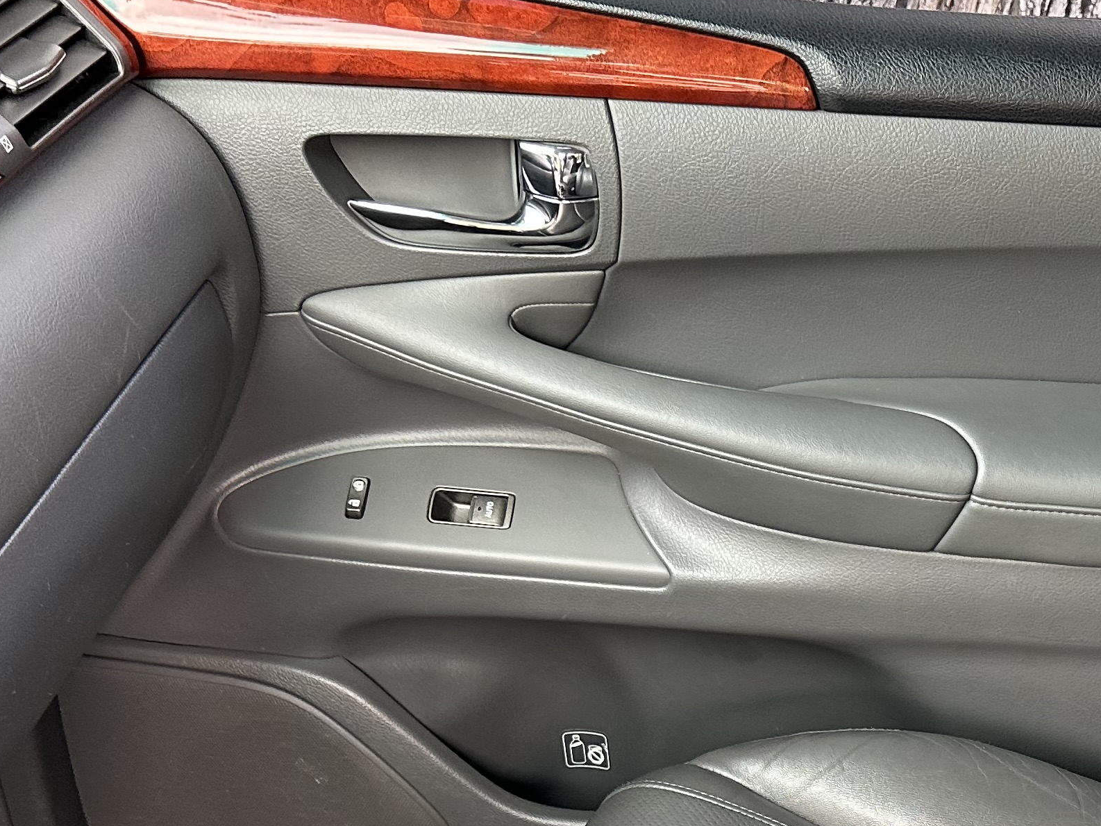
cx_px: 991
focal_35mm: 61
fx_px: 1940
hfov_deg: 30.3
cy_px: 817
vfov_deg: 23.1
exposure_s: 1/121
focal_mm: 6.86
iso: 200
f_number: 1.78
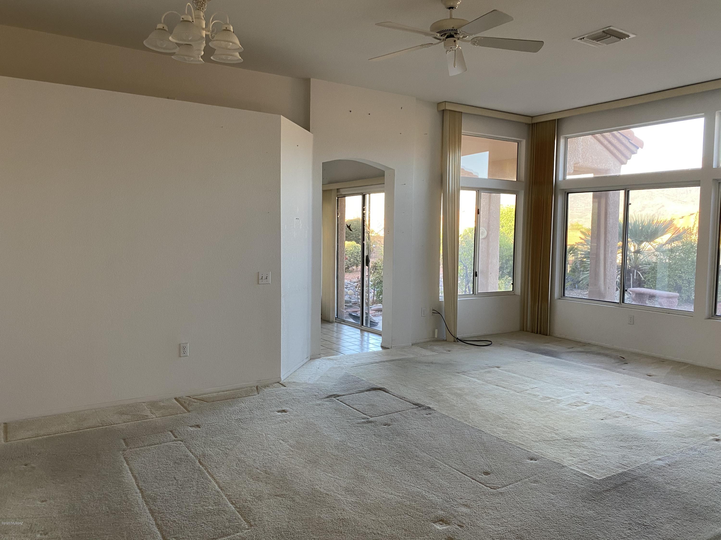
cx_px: 360
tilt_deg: -4.0
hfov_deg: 67.3
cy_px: 270
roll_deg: -0.5
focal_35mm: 26
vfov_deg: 53.1
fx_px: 542
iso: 125
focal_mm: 4.25
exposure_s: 1/75
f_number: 1.8
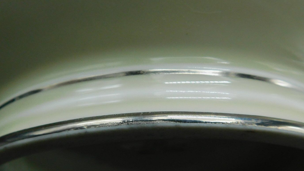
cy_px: 114
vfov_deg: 30.2
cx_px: 140
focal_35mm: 39
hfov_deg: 51.6
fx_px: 314
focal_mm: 4
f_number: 3
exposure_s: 1/200
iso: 125
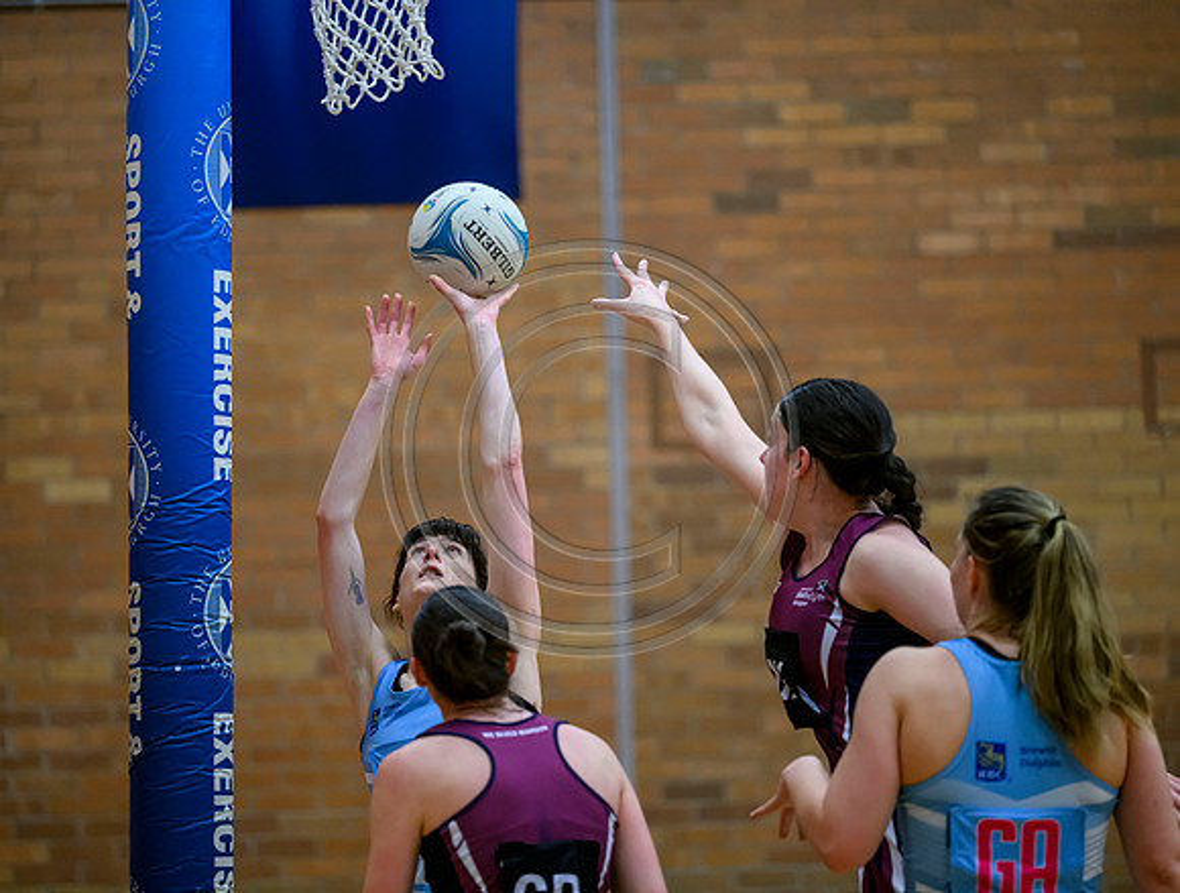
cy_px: 446
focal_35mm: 185
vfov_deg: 8.1
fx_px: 6330
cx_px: 510
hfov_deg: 10.6
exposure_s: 1/1000
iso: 5000
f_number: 2.8
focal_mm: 170
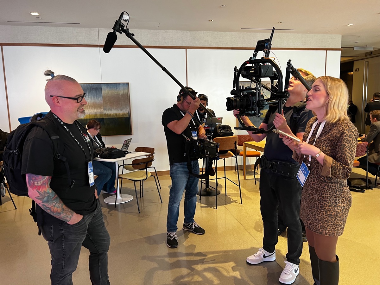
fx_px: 285
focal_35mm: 26
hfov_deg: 67.3
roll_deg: +0.9
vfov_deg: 53.1
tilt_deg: -9.7
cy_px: 142
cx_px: 190
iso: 160
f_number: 1.5
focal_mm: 5.7
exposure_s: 1/60
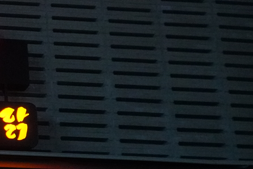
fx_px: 640
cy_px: 180
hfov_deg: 18.7
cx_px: -164
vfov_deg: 14.7
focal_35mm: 91
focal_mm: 18
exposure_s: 1/160
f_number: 4
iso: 6400
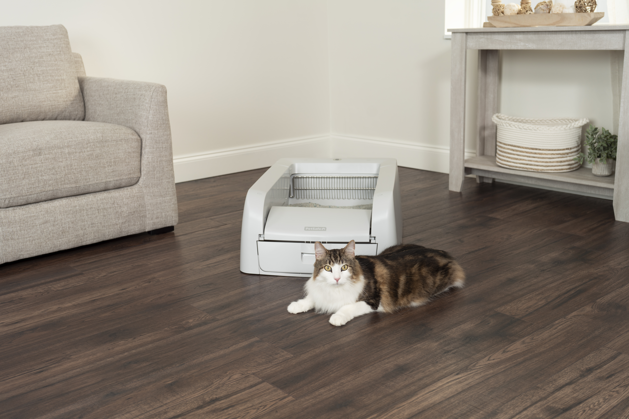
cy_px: 210
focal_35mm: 40
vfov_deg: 33.4
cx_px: 314
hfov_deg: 48.5
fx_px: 699
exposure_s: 1/250
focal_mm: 40
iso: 100
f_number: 5
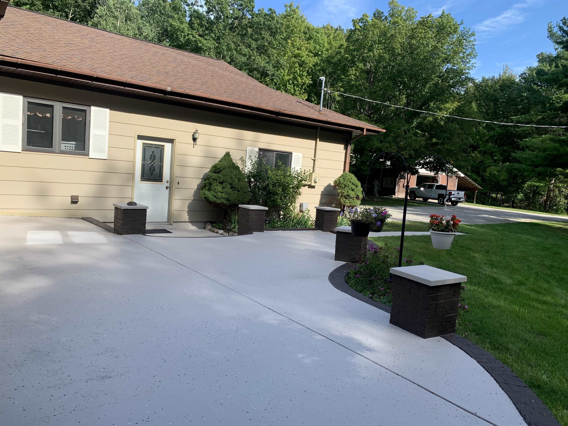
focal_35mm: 26
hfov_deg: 67.3
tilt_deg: -5.0
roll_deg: -4.0
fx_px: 427
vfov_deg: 53.1
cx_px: 284
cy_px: 213
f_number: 1.8
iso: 25
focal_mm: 4.25
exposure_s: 1/856
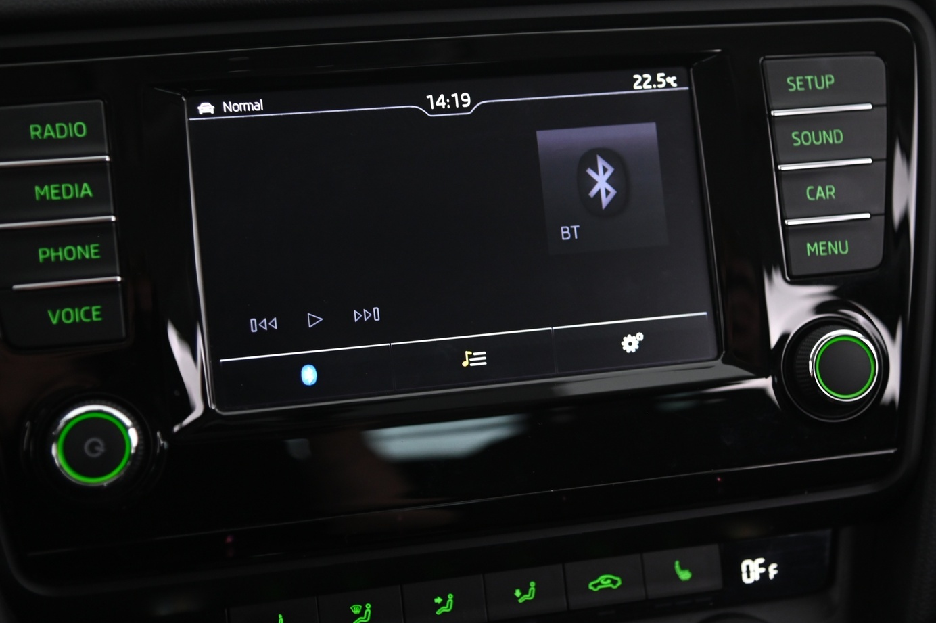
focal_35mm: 61
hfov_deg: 32.9
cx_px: 495
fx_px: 1585
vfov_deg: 22.2
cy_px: 305
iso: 2000
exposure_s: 1/15
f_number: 4
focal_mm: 52
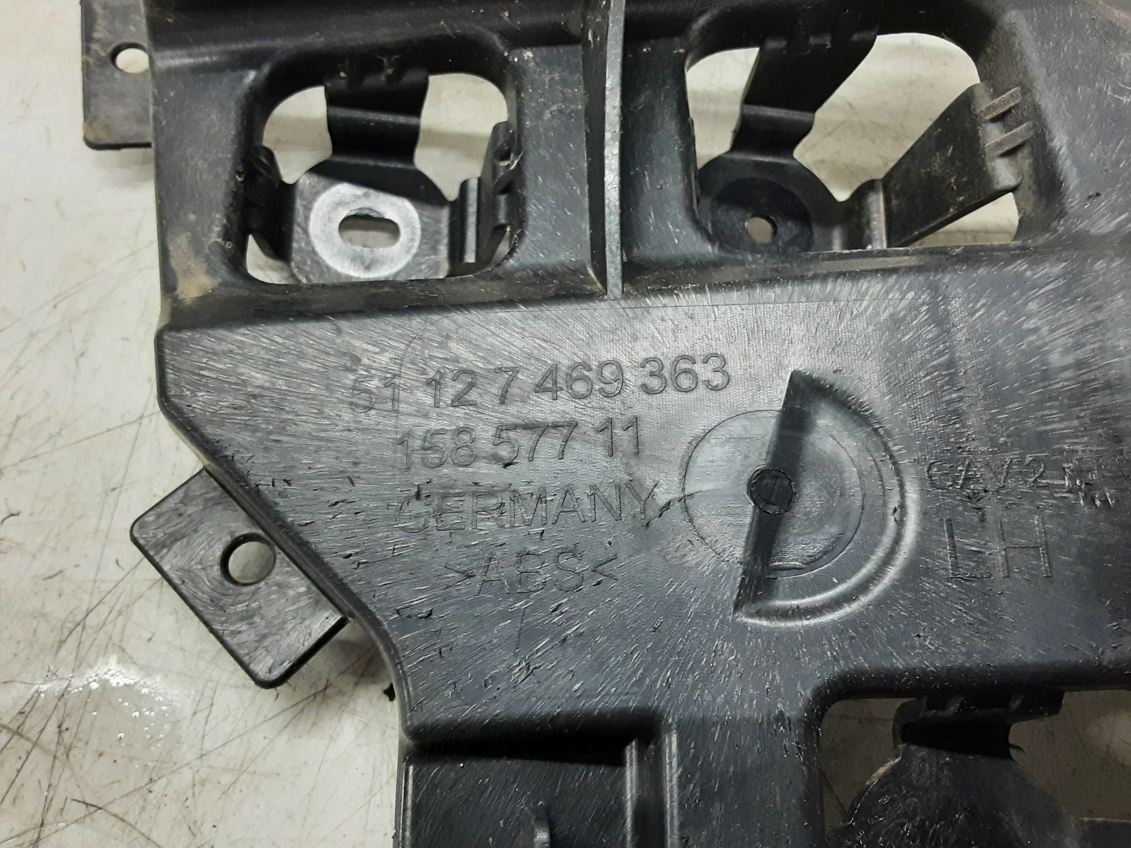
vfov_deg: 51.4
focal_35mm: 27
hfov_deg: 65.3
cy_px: 424
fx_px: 882
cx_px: 566
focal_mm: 2.91
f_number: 1.9
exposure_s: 1/50
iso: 200
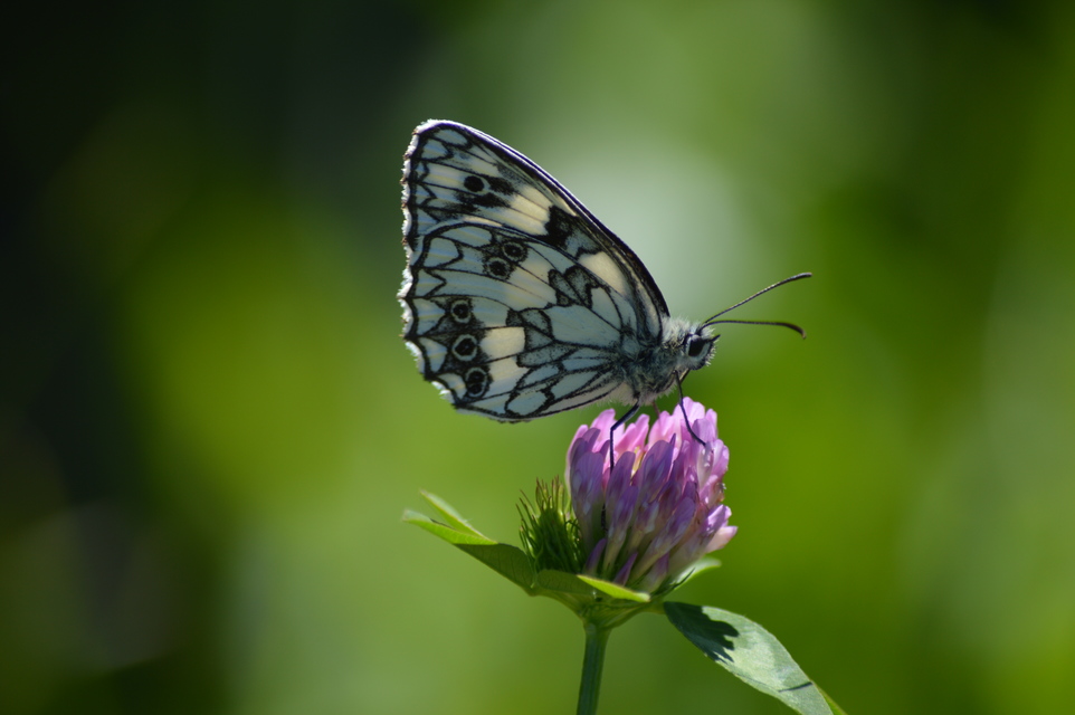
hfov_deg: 4.6
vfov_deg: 3.1
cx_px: 538
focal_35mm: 450
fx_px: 13428
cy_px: 358
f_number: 5.6
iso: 100
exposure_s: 1/250
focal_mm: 300
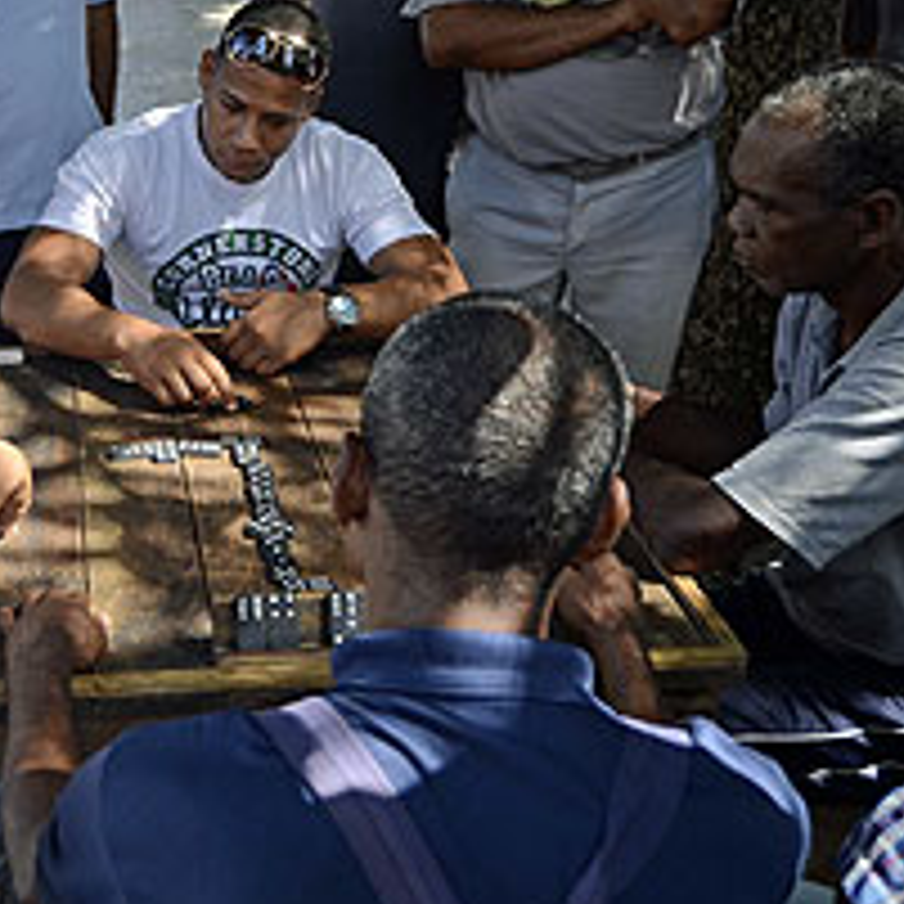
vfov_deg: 29.7
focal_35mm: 57
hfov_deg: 29.3
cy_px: 270
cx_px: 162
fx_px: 1684
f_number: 4
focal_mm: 20
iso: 200
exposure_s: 1/100
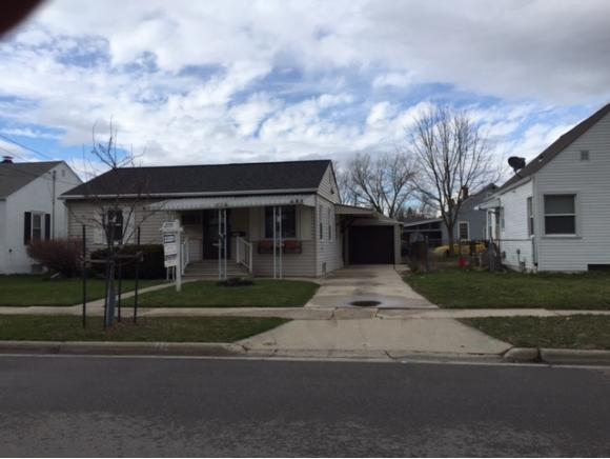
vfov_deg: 48.3
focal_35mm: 29
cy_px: 230
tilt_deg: +2.0
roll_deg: +0.7
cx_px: 305
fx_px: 511
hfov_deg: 61.6
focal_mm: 4.15
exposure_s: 1/1582
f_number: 2.2
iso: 32
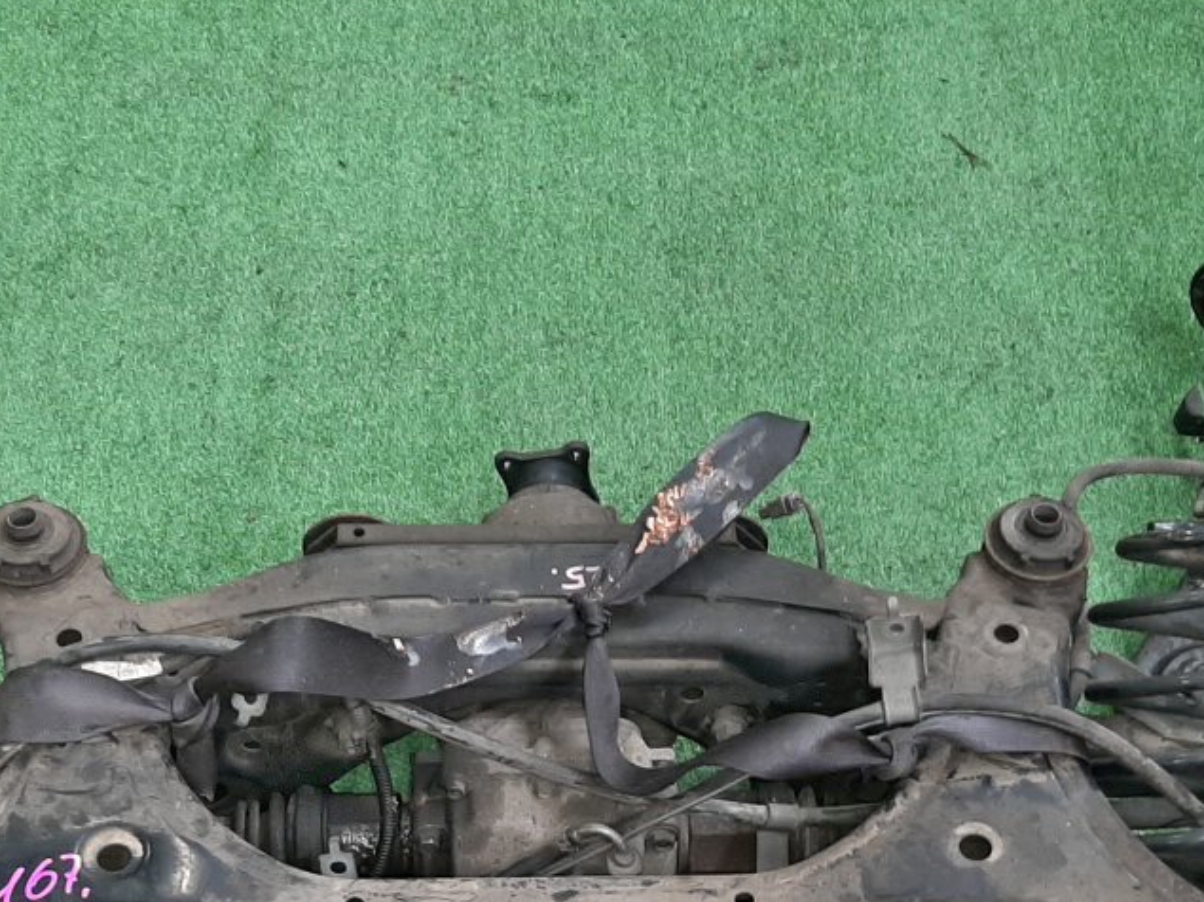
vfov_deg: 23.2
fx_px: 2052
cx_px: 582
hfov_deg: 32.7
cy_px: 1002
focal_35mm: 59
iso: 122
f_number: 1.7
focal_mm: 3.93
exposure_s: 1/50
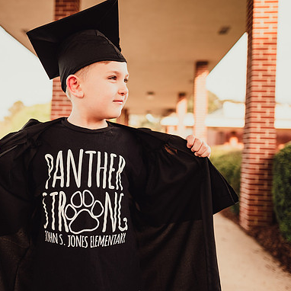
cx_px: 107
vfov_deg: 52.5
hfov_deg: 51.9
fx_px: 295
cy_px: 147
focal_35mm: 31
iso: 160
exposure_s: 1/400
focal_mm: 24
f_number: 2.2
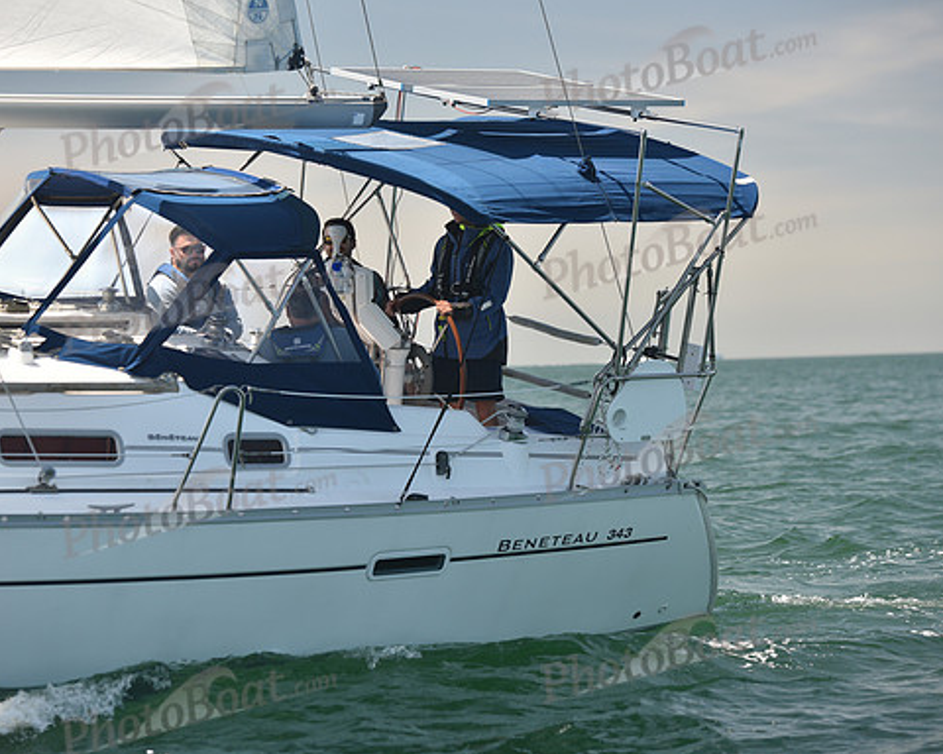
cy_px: 378
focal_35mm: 136
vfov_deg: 11.4
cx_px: 440
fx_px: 3796
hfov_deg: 14.2
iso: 250
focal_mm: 120
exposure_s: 1/800
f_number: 4
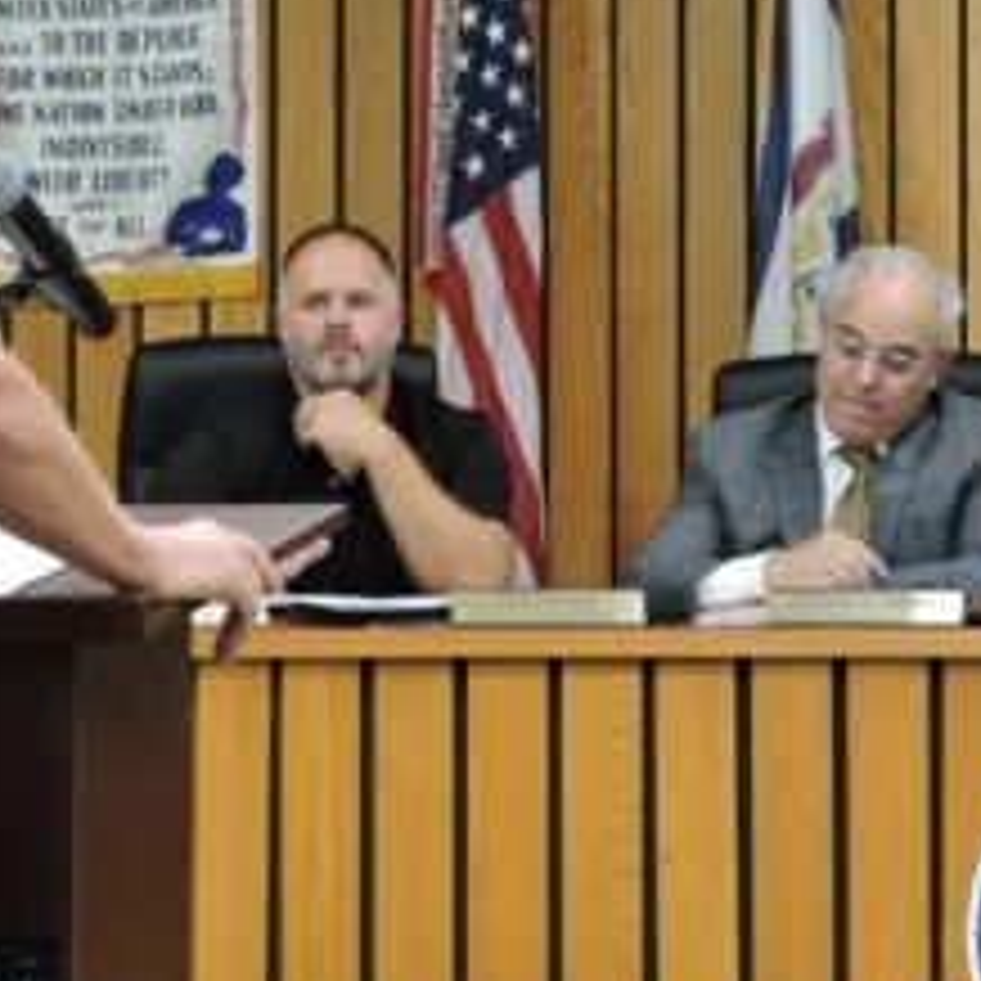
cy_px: 351
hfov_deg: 8.0
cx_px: 360
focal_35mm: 219
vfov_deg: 8.0
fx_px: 7022
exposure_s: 1/30
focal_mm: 24.1
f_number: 4.3
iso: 450
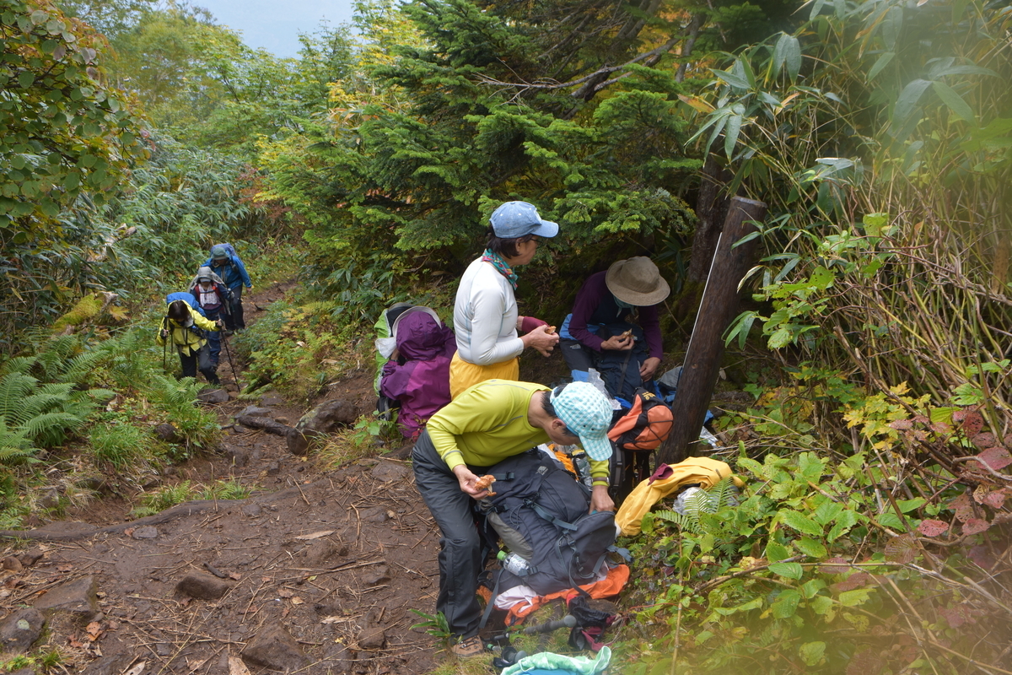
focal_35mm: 36
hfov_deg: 53.1
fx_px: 1012
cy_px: 338
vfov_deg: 36.9
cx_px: 506
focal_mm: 24
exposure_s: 1/100
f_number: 5
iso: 125
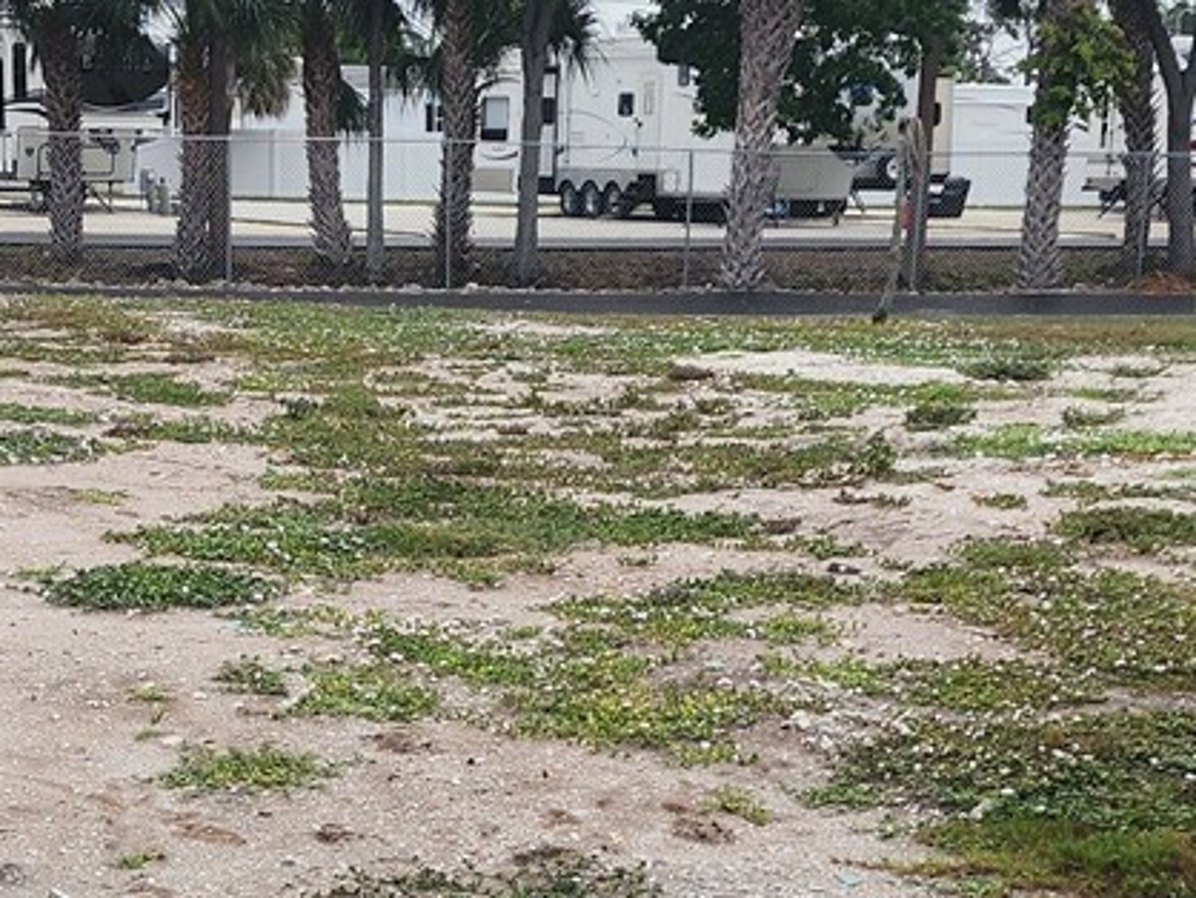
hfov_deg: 22.1
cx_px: 392
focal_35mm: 88
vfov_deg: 16.5
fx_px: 3042
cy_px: 878
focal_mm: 6.4
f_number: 1.8
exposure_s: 1/1293
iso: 12
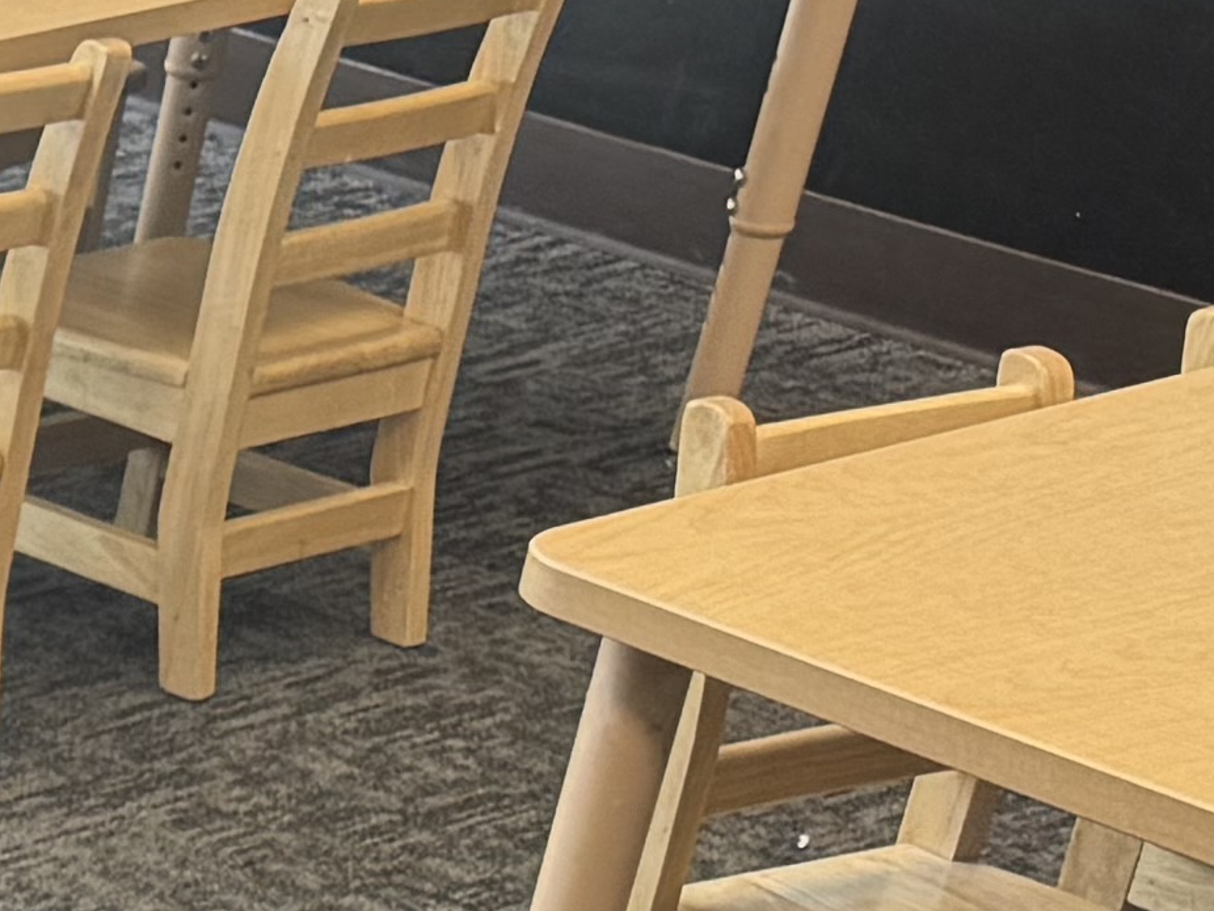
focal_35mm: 148
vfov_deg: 9.4
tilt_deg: -33.5
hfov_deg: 10.9
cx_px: -1852
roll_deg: -0.1
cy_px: 1808
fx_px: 5192
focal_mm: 6.76
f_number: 1.78
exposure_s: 1/121
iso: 50
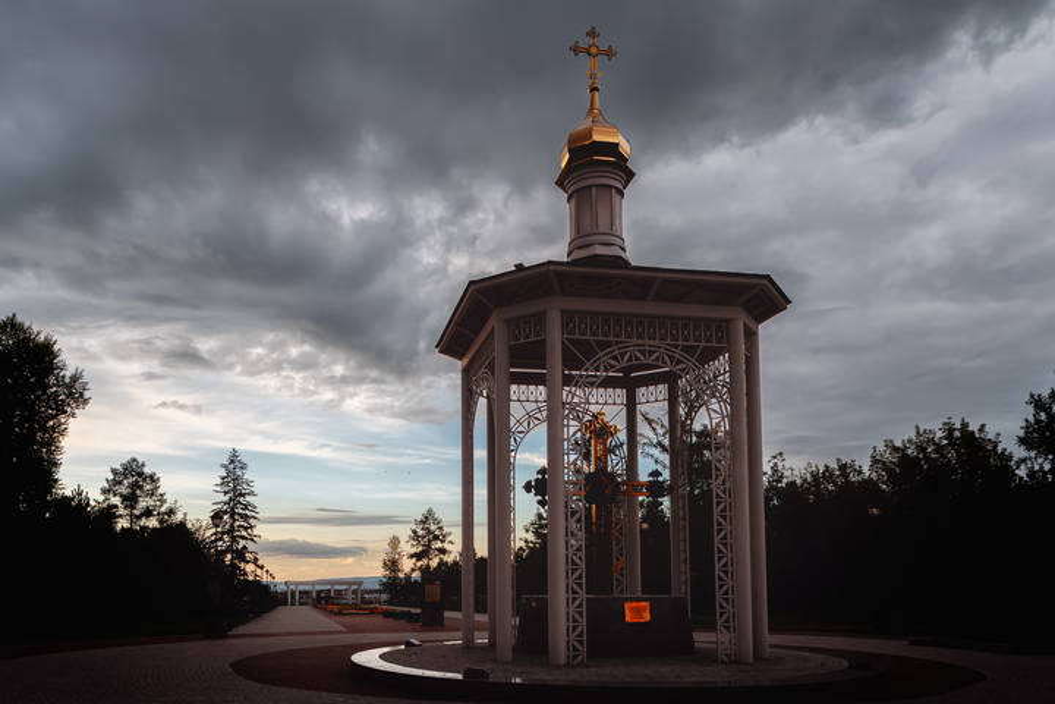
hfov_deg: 71.5
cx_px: 528
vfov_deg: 51.3
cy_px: 352
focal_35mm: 25
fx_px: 733
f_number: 5.6
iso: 100
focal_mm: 17
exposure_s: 1/160
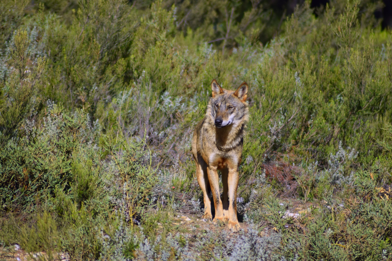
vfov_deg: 3.1
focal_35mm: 450
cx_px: 196
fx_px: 4899
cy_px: 130
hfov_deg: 4.6
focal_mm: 300
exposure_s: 1/1600
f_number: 6.3
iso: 400
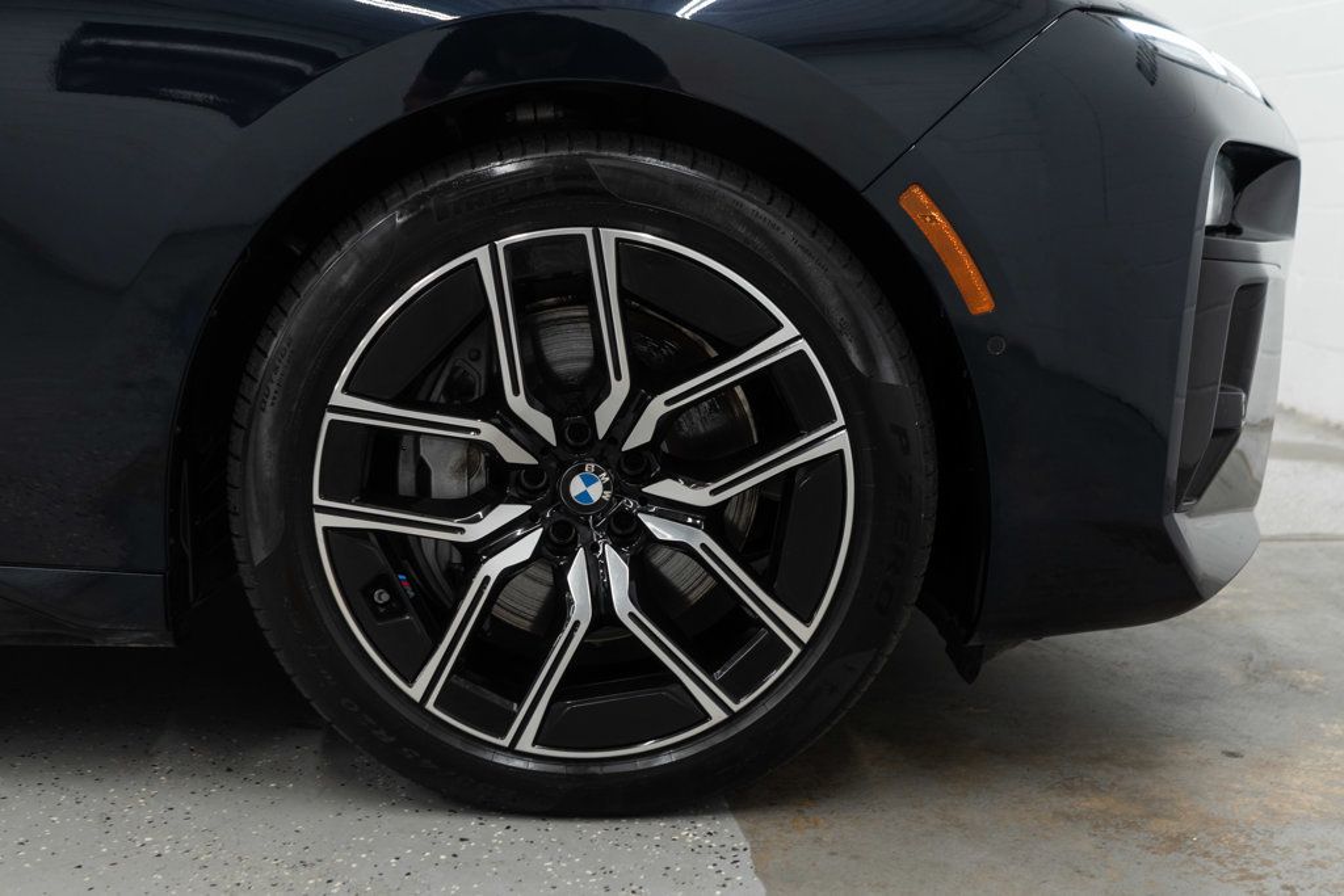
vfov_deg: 31.9
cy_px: 448
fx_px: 1568
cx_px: 672
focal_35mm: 42
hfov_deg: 46.4
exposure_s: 1/50
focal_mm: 28
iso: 320
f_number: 3.2
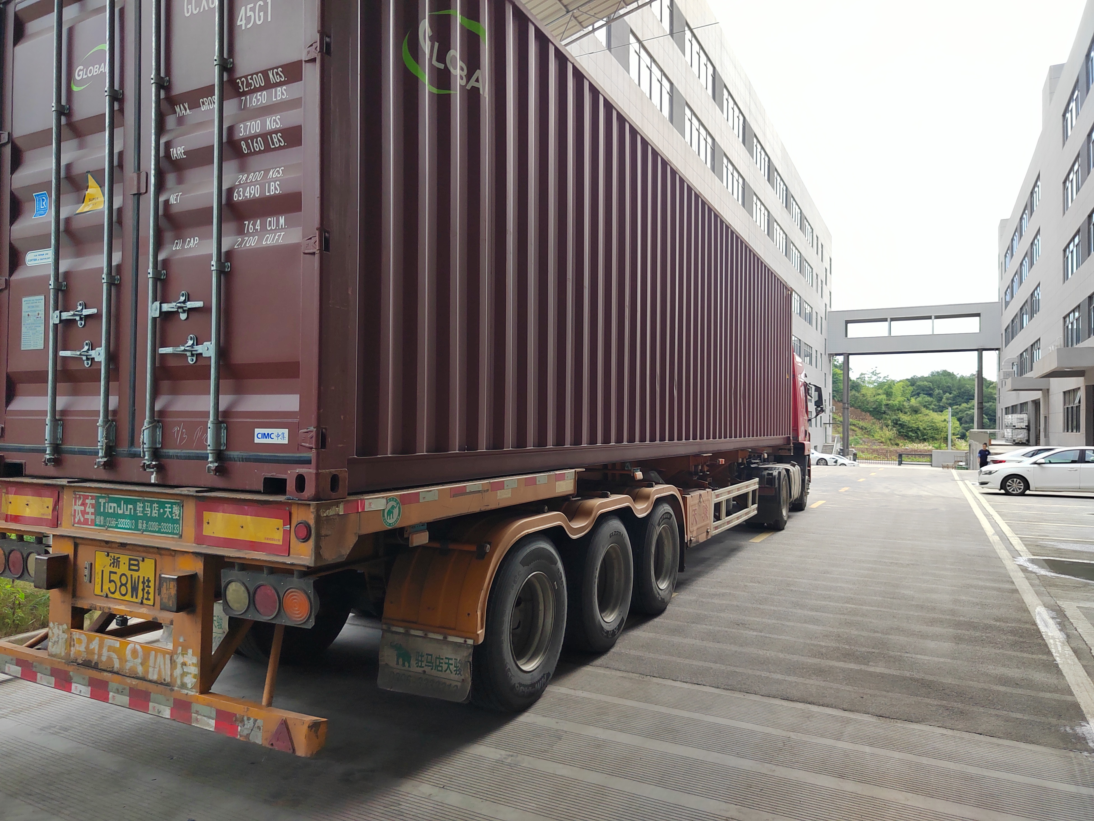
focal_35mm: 23
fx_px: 727
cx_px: 547
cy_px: 410
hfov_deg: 73.9
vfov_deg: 58.9
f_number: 1.9
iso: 236
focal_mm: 5.52
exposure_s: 1/813
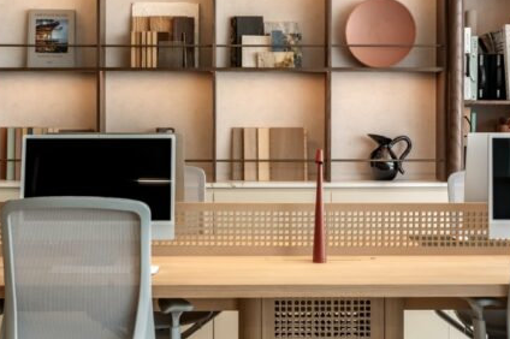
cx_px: 223
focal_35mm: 65
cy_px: 107
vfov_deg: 20.8
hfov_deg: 30.9
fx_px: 920
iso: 200
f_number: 13
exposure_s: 1/30
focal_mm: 34
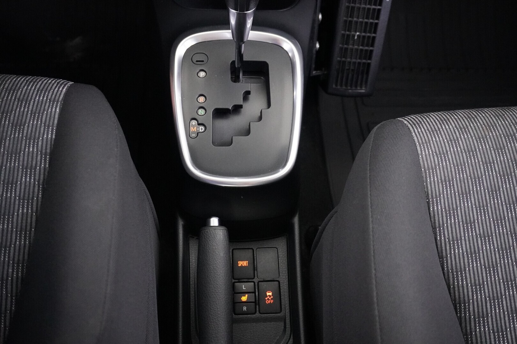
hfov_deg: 59.5
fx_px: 452
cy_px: 172
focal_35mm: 32
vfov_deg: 41.7
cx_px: 258
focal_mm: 21
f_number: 4
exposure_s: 1/15
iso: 6400
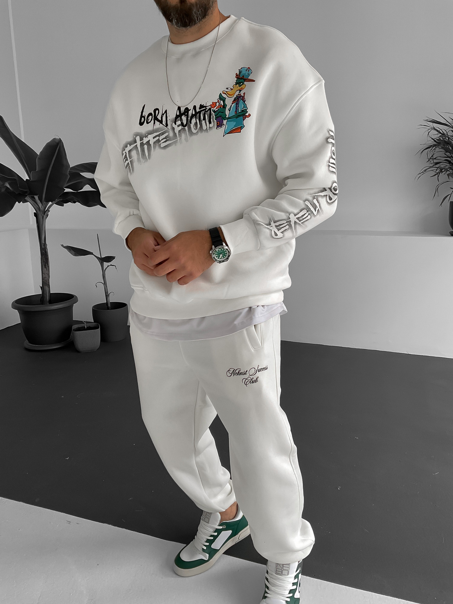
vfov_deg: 61.7
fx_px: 506
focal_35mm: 29
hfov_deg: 48.2
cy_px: 302
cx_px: 226
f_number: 1.8
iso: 40
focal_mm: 3
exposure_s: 1/120
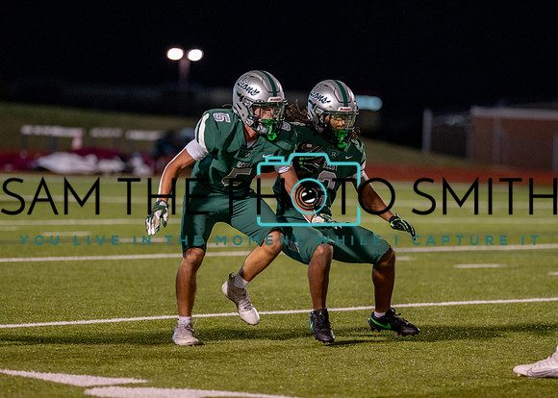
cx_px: 290
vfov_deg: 7.1
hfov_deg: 10.0
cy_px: 207
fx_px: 3196
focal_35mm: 202
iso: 1600
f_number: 1.8
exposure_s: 1/1000
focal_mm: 135
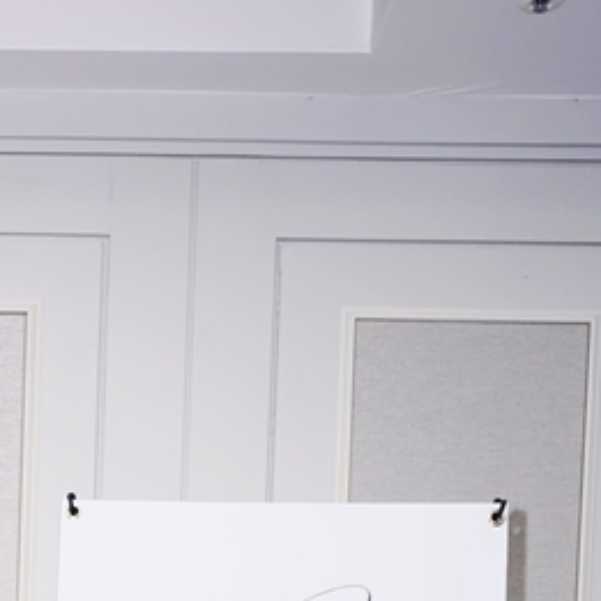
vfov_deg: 17.3
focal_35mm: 85
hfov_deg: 19.6
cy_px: 1027
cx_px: -41
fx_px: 1670
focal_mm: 29
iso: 400
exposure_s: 1/100
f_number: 6.3
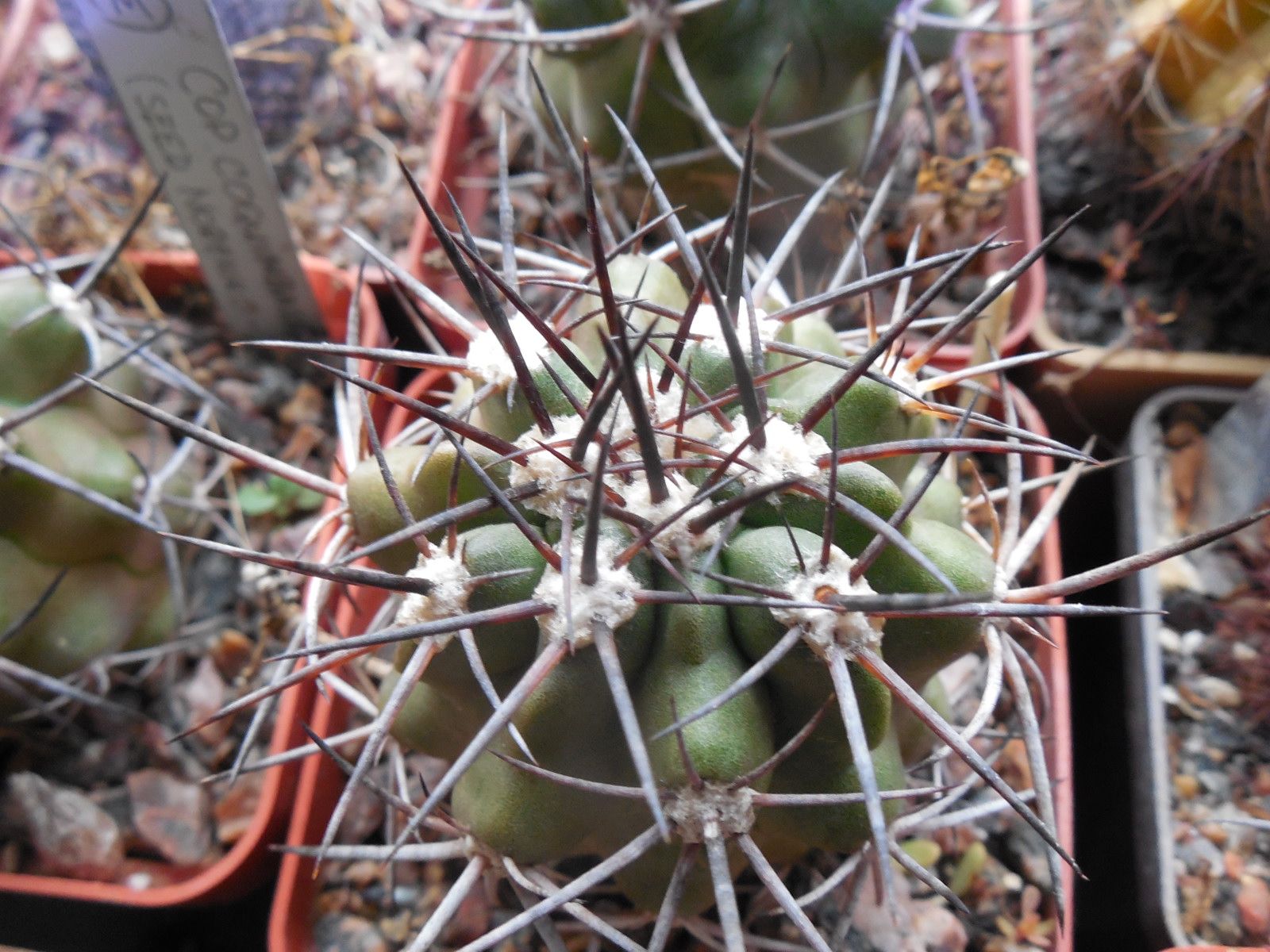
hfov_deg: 58.4
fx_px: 1137
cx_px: 635
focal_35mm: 31
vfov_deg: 45.4
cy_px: 476
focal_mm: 5.6
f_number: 3.6
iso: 400
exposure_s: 1/10
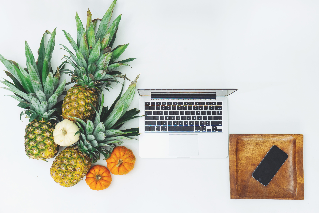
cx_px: 160
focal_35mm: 44
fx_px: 390
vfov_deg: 30.5
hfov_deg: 44.5
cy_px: 106
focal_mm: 44
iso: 400
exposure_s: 1/60
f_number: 9
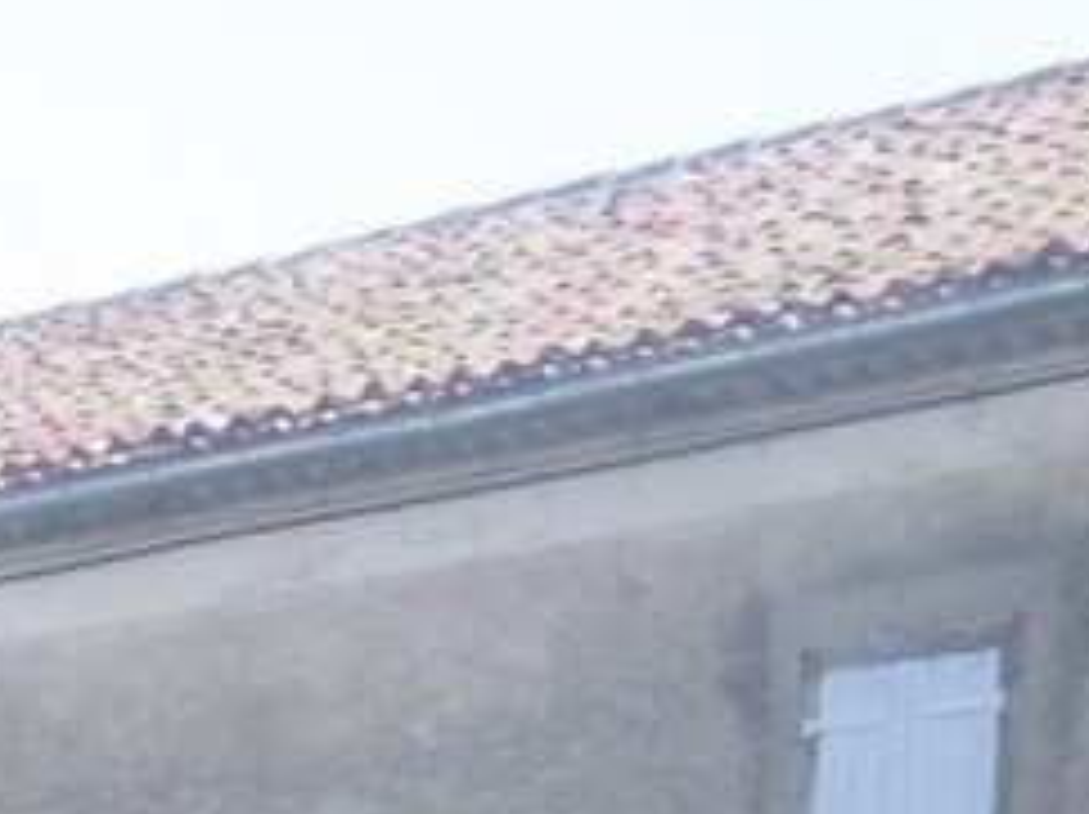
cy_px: 2181
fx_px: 7826
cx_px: 526
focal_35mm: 249
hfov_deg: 8.0
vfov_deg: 5.7
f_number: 3.8
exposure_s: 1/200
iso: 100
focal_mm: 7.7
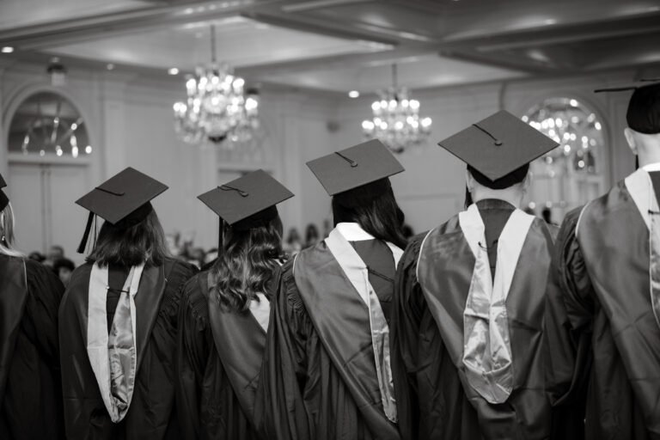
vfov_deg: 19.5
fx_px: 1283
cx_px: 330
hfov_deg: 28.8
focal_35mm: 70
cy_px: 220
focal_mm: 70
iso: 500
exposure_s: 1/200
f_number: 2.8
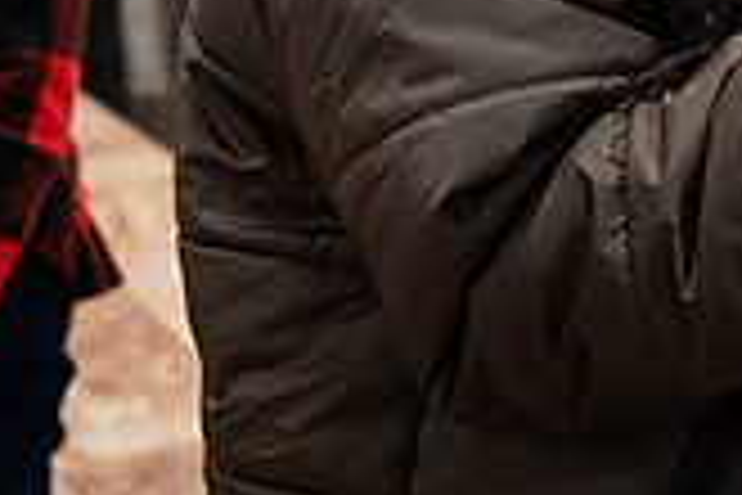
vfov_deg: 9.9
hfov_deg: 14.8
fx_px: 2741
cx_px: 915
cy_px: -342
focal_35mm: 133
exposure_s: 1/125
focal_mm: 35
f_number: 3.2
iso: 1000
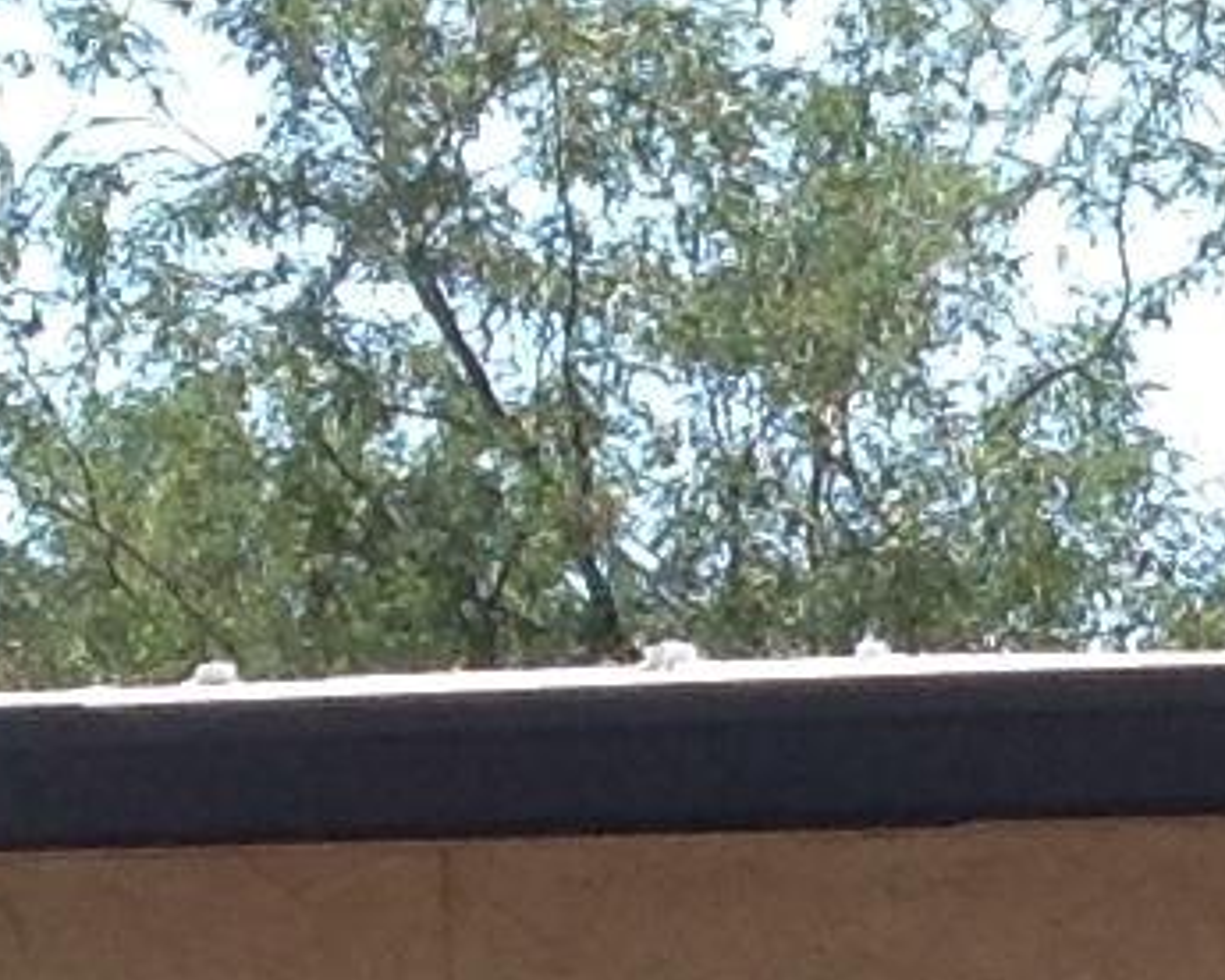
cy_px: 1953
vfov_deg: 5.9
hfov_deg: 6.4
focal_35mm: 256
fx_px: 9281
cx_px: 4556
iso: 50
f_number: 2.4
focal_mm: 4.28
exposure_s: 1/817
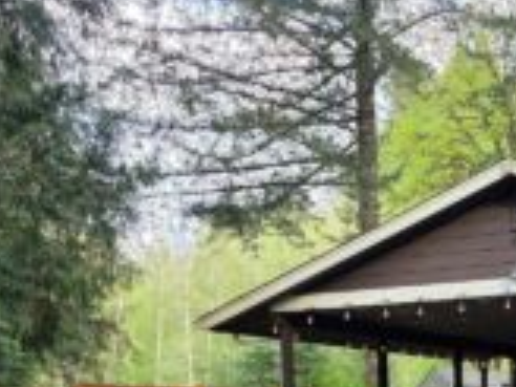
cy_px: 453
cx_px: 541
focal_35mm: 56
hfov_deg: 31.2
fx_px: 835
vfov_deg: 24.0
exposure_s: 1/120
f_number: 1.4
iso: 20
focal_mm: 6.5
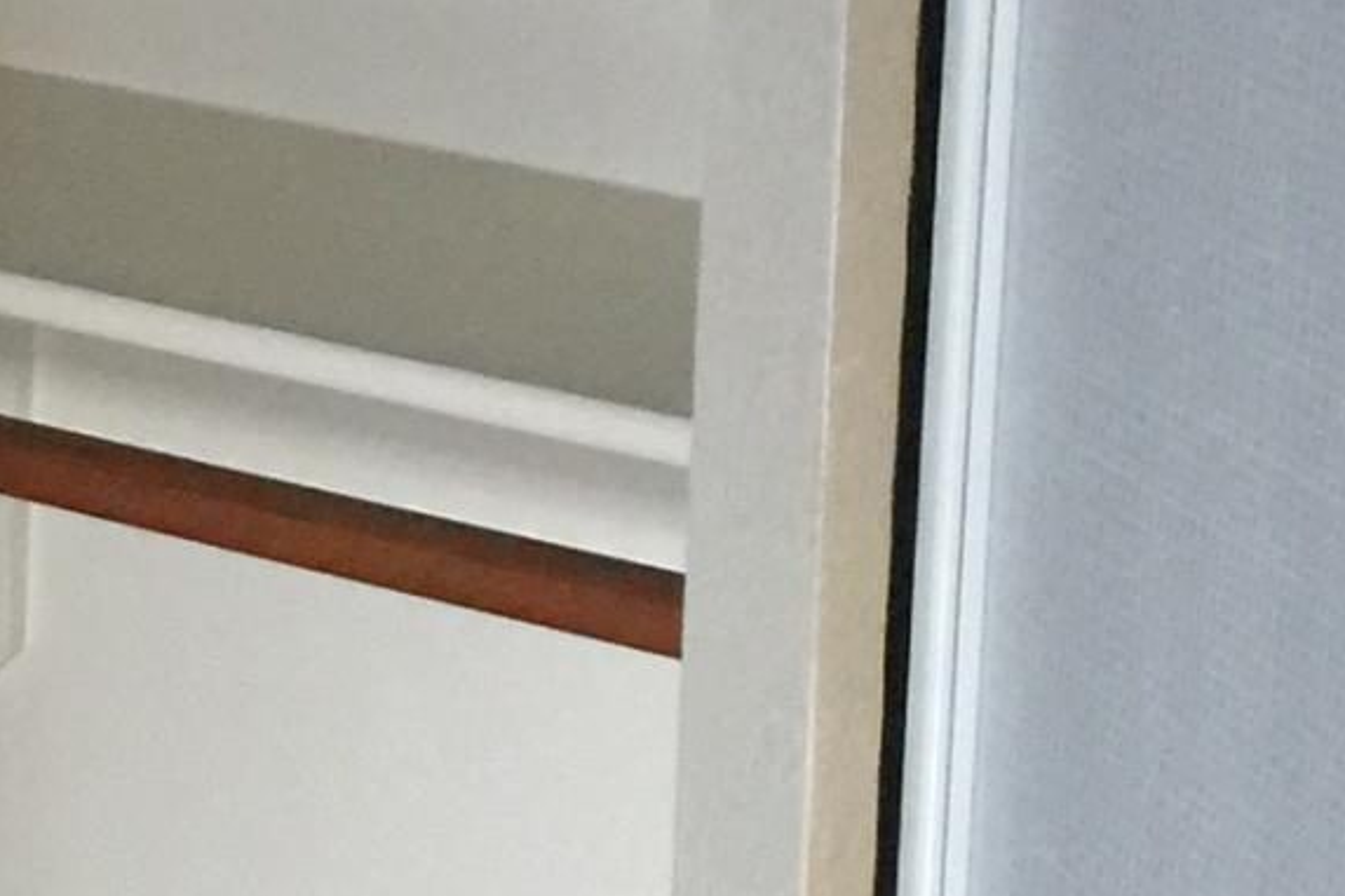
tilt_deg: -13.0
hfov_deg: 12.2
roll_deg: -0.8
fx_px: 5903
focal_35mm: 158
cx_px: -878
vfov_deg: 8.7
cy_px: 195
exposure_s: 1/10
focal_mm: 4.15
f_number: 2.2
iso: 125
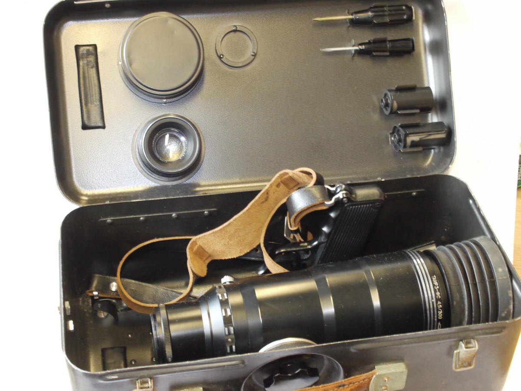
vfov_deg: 24.4
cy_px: 196
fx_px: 903
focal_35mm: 60
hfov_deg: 32.2
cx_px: 260
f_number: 10
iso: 800
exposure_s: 1/13
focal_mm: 30
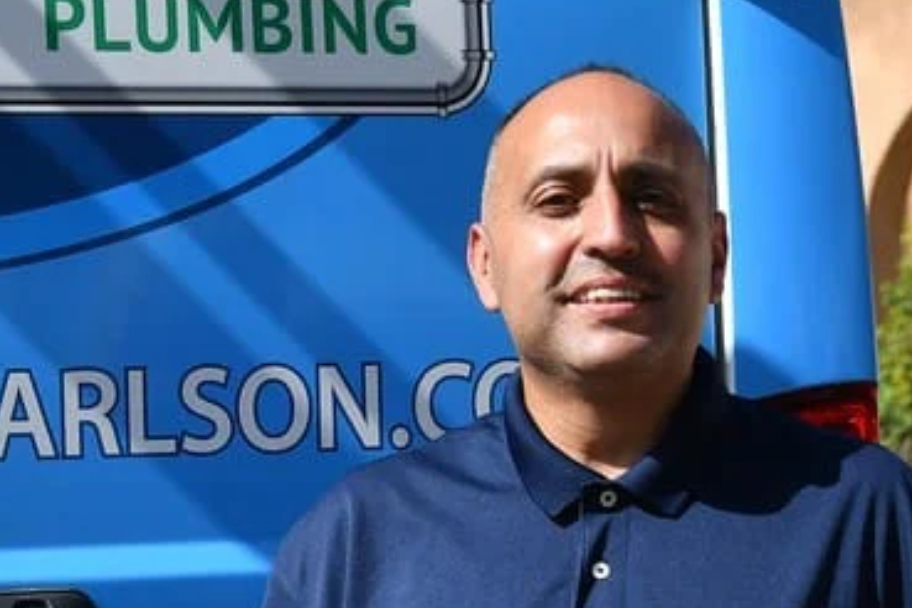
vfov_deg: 9.6
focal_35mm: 142
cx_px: 346
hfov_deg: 14.5
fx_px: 3588
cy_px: 561
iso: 100
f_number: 3.2
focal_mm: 29
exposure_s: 1/3200
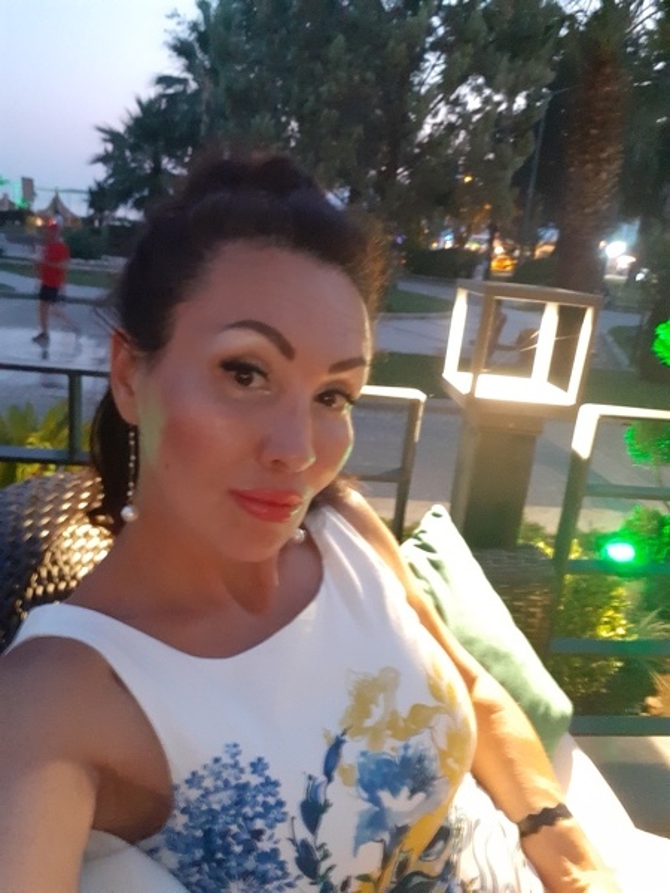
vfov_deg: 65.3
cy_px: 446
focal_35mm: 27
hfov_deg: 51.4
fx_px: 697
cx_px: 335
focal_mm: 3.6
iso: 500
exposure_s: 1/8
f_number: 1.9
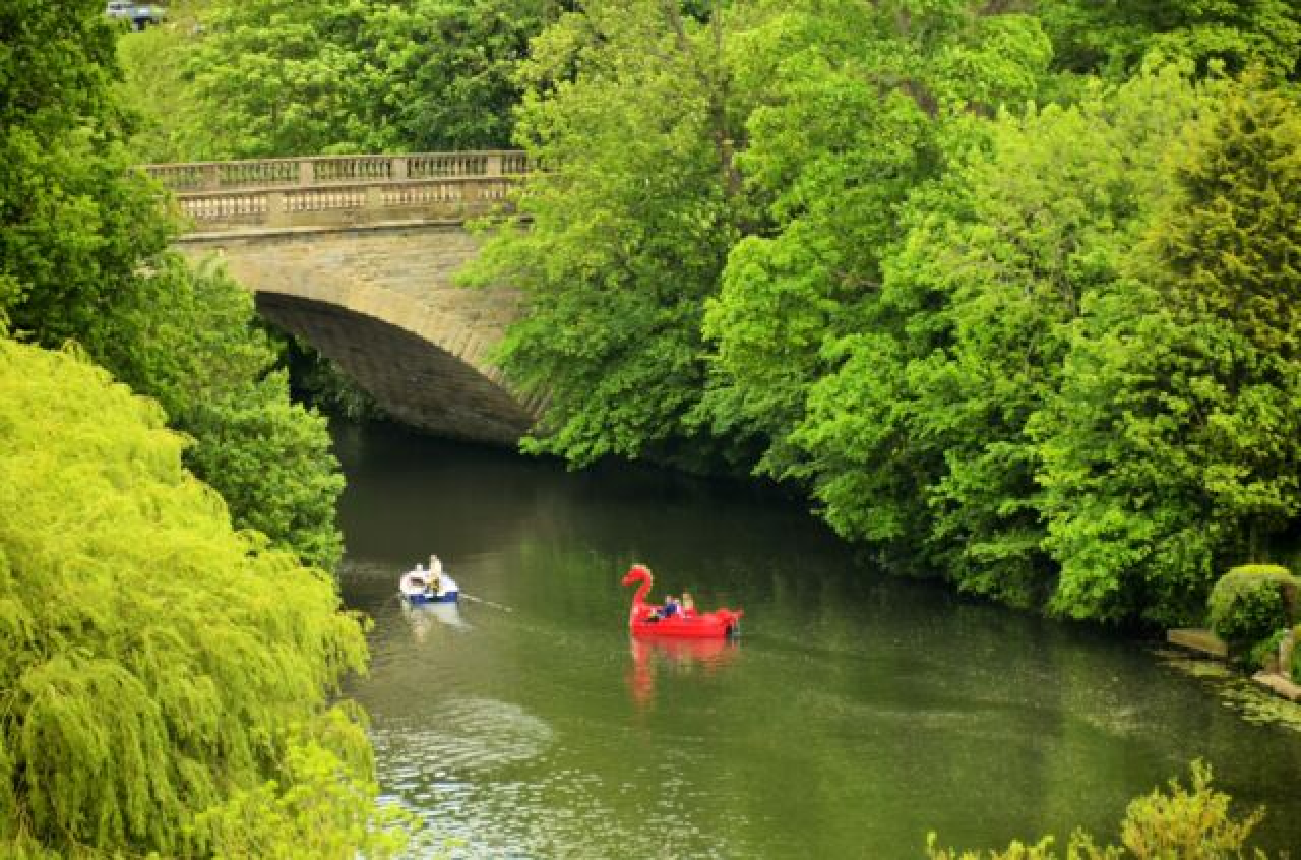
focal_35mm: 225
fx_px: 8109
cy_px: 430
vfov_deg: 6.1
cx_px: 650
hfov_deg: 9.2
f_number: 5.6
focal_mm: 150
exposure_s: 1/100
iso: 200
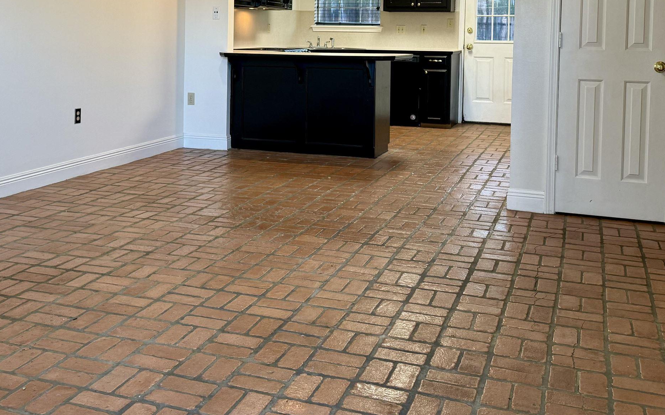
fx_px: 761
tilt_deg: -2.4
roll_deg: -1.3
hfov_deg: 47.1
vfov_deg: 29.5
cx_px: 291
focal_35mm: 42
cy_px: 59
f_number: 1.78
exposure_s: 1/60
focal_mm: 6.76
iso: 125
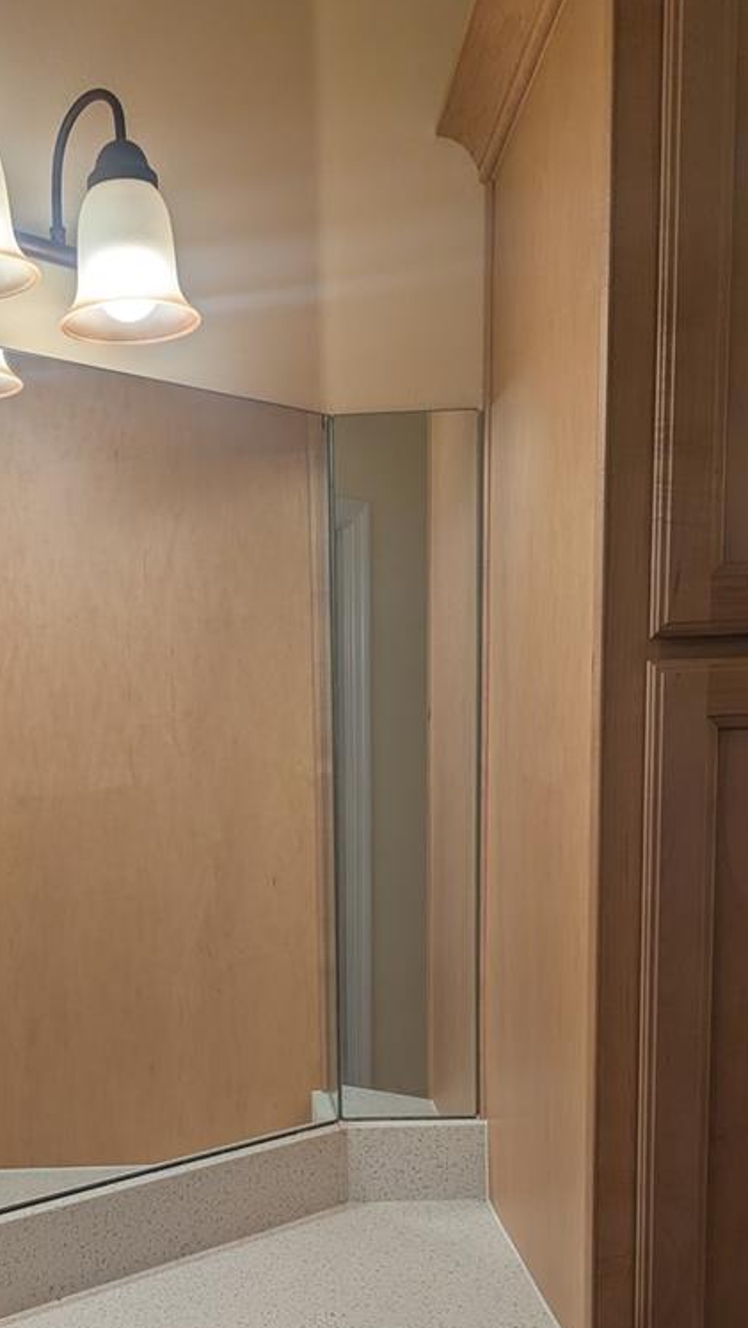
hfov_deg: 28.0
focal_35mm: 42
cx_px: 198
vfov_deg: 46.3
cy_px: 1028
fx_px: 1480
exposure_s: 1/120
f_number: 1.85
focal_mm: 6.81
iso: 46
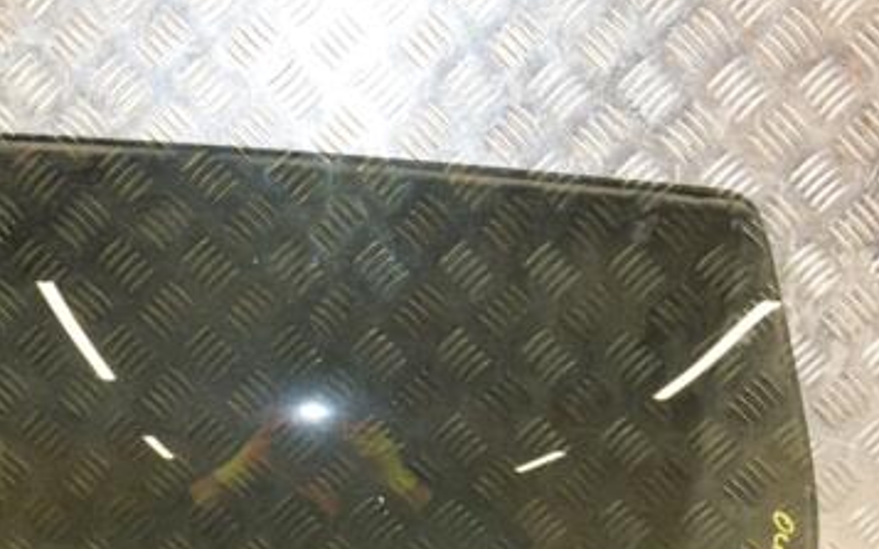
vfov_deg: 16.7
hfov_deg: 26.7
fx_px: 1844
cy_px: 480
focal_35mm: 77
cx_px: 300
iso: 800
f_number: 5
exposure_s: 1/125
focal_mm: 30
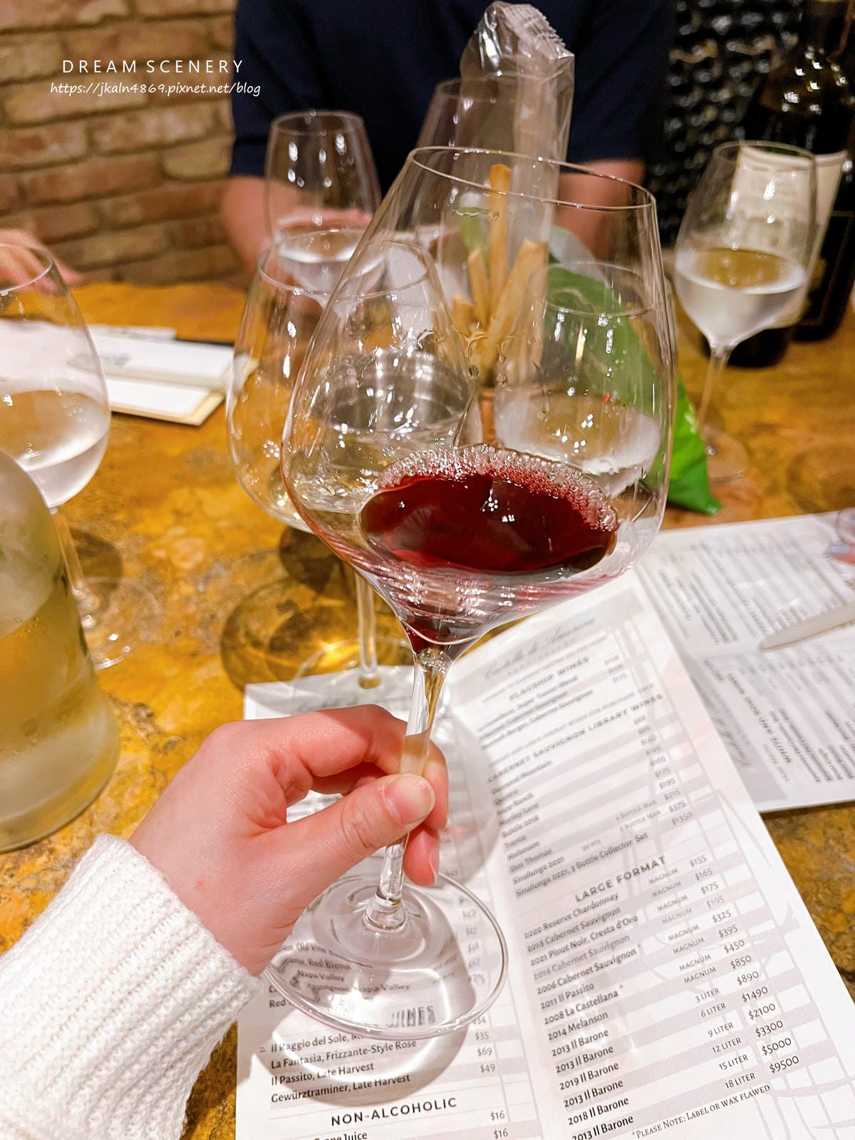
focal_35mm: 26
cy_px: 570
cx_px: 428
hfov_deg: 53.1
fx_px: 856
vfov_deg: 67.3
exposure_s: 1/40
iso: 400
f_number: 1.5
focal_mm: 5.7
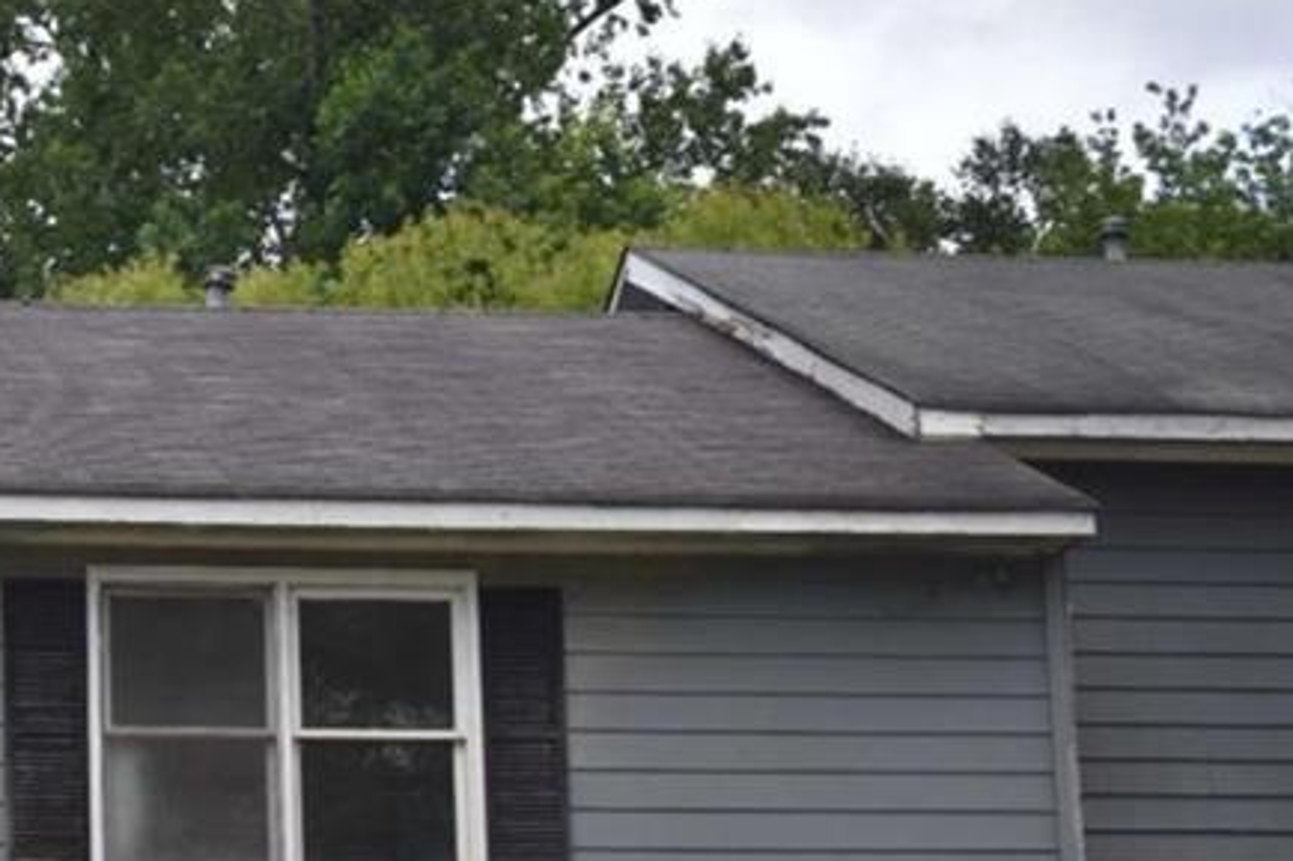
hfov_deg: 19.8
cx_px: -80
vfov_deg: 13.7
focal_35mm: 99
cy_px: 763
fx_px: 3554
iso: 100
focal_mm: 28
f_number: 5
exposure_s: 1/200
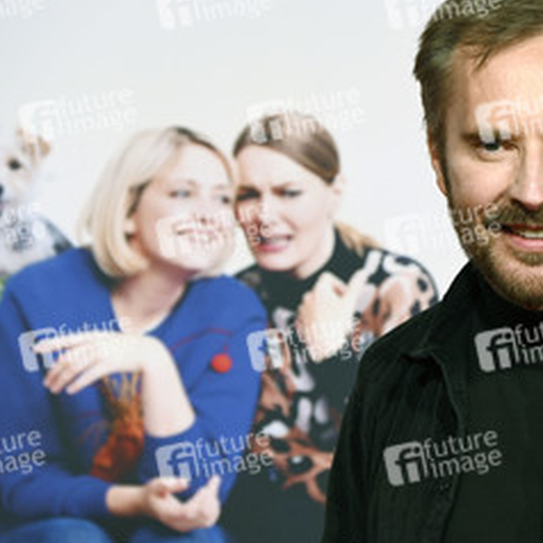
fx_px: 4277
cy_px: 287
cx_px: 473
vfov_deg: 7.3
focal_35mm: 241
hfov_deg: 7.2
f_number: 6.3
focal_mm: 150
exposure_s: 1/160
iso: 1000
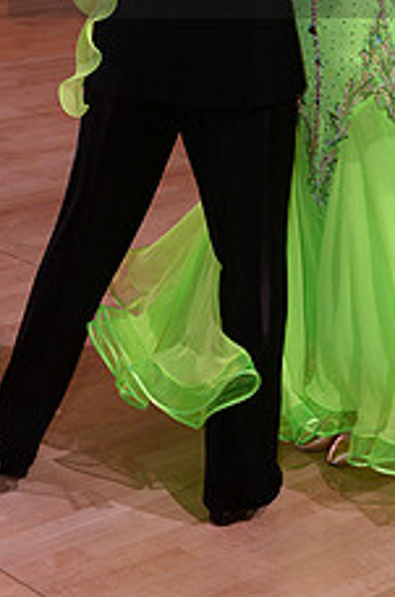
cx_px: 370
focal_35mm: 122
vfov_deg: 16.3
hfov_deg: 11.1
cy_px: -68
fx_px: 2017
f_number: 5.6
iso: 2000
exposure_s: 1/250
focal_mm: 48
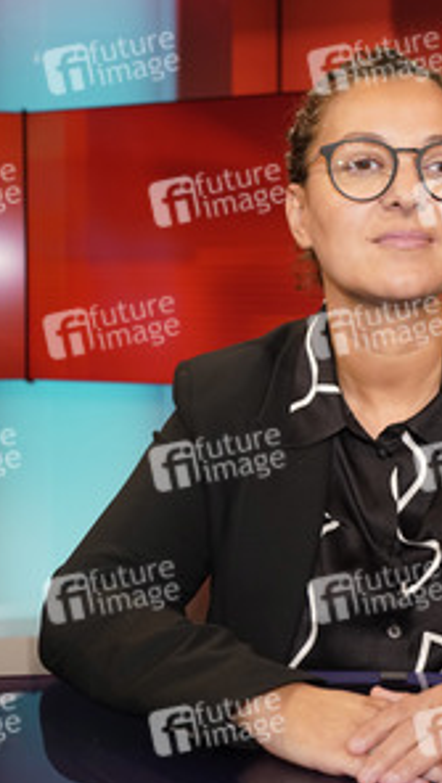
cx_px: 412
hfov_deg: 22.9
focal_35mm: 51
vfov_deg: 40.6
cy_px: 394
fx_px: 1060
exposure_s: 1/125
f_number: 5
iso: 2000
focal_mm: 32
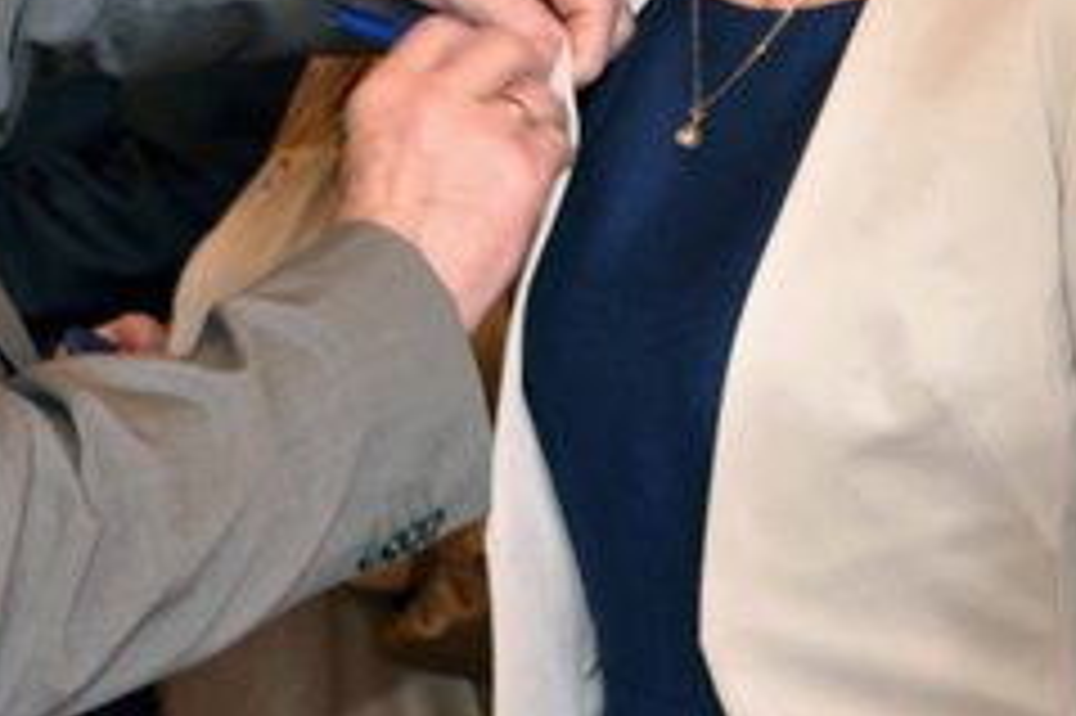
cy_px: 36
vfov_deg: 11.5
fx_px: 3535
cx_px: 702
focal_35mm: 118
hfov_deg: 17.3
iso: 560
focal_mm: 29
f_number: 4
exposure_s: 1/30
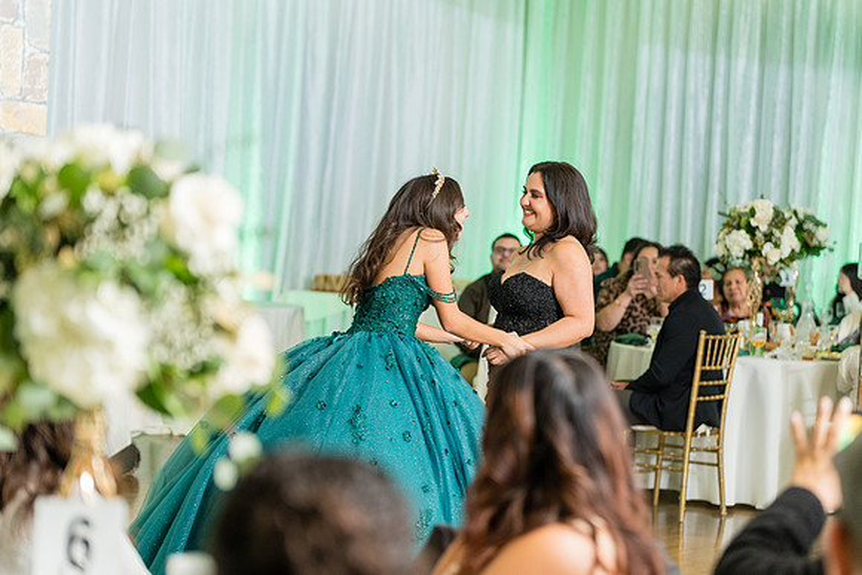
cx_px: 431
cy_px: 288
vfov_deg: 15.5
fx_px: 2108
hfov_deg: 23.1
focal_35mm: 88
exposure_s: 1/250
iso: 1600
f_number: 2.8
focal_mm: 88
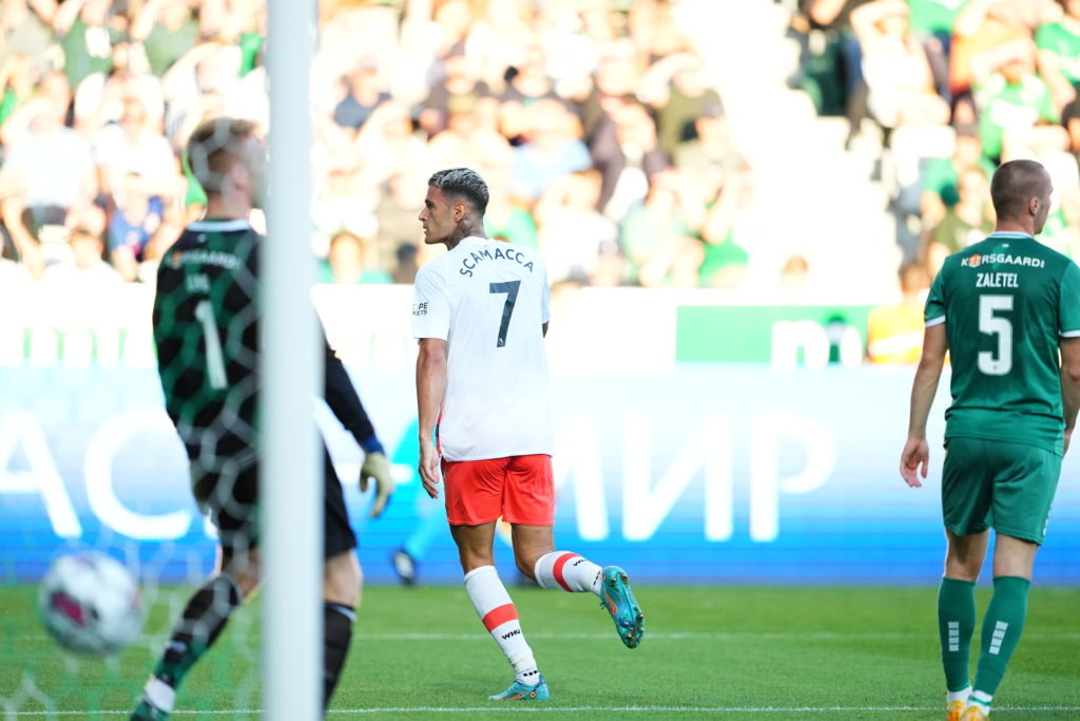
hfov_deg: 5.2
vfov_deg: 3.4
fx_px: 12001
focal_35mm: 400
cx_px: 540
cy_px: 360
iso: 1600
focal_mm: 400
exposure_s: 1/2500
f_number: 2.8
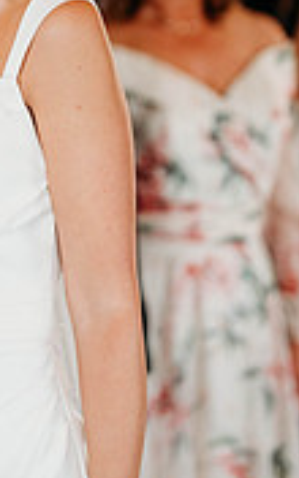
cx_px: -196
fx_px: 3716
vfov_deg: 7.3
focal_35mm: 285
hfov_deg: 4.6
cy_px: 43
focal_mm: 85
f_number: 2
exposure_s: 1/200
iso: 900
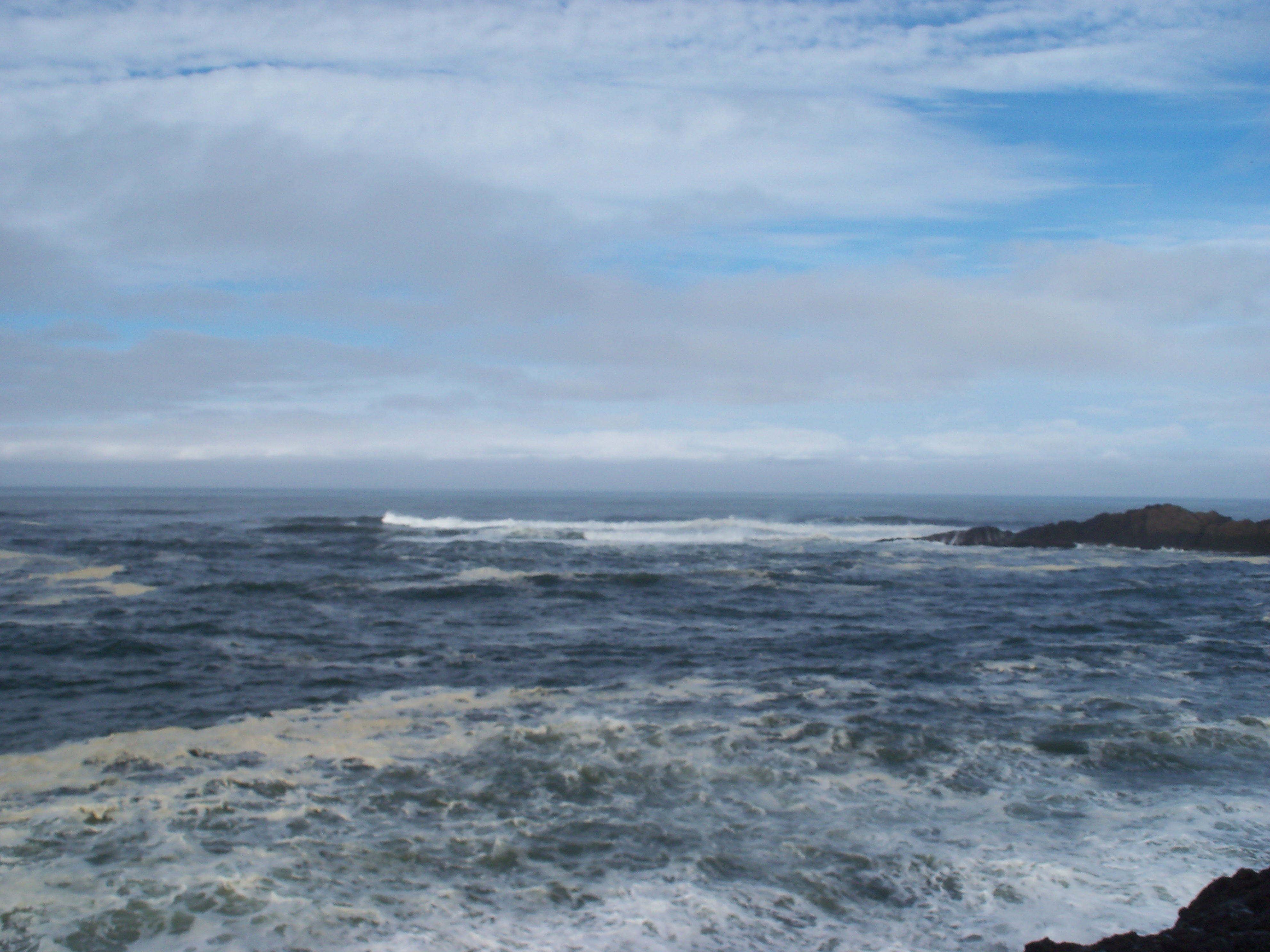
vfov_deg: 40.7
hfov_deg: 52.6
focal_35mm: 35
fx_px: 1284
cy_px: 476
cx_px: 635
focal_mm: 6.3
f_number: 5.5
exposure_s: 1/500
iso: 64
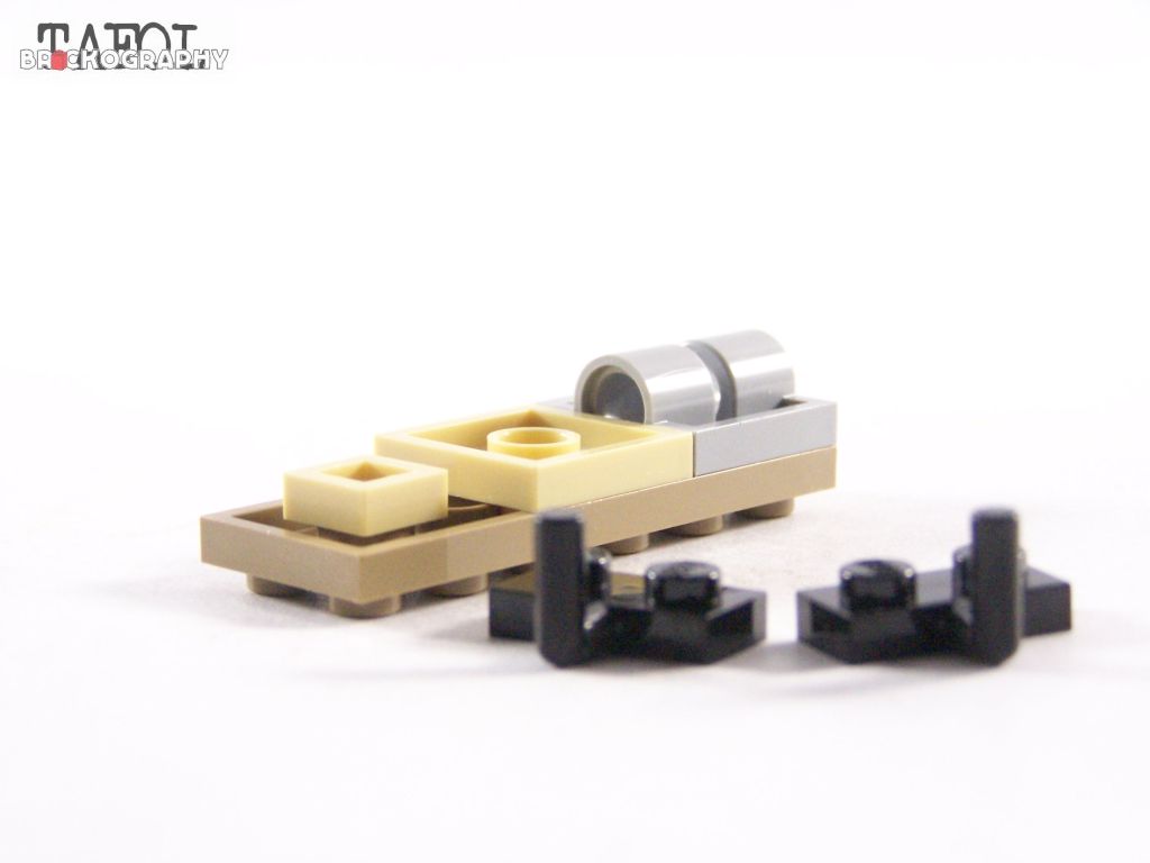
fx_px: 3123
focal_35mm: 94
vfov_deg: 15.7
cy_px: 432
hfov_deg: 20.9
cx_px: 575
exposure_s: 1/60
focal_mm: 15.6
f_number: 3.2
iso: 400
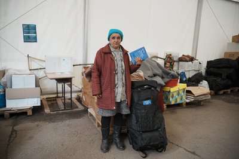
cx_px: 120
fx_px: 186
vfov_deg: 46.3
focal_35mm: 28
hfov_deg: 65.5
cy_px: 80
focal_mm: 28
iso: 100
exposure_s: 1/100
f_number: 3.2
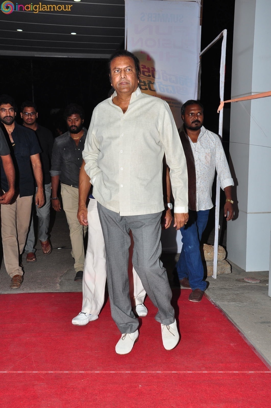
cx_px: 136
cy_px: 204
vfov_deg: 46.5
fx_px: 476
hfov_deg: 31.8
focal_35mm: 42
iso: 500
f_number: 8
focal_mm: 28
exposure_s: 1/125
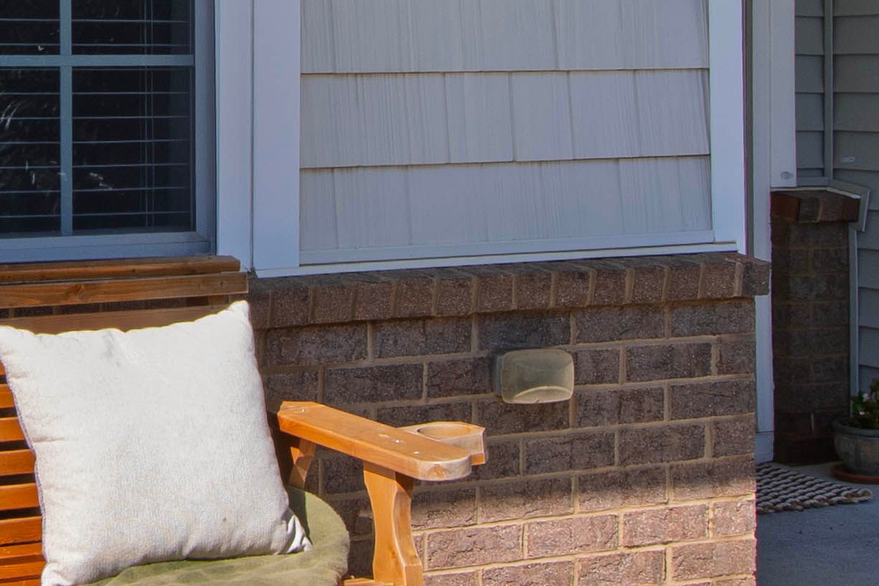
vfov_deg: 19.8
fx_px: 1660
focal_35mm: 68
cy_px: 102
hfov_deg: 28.2
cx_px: 41
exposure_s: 1/100
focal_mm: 10
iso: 100
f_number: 9
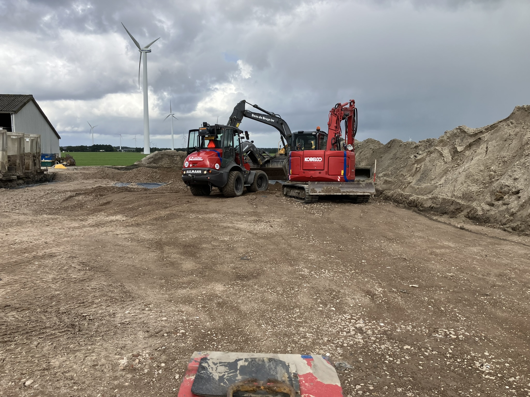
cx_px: 265
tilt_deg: -5.7
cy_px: 198
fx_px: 429
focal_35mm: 28
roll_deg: -0.6
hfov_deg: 63.4
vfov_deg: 49.7
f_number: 1.8
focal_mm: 3.99
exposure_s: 1/1389
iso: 32
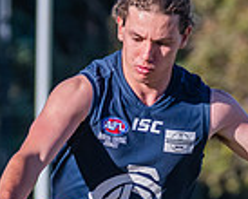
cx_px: 146
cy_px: 294
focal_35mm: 982
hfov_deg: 2.0
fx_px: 7218
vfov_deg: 1.6
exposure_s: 1/2000
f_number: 6.3
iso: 800
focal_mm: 210
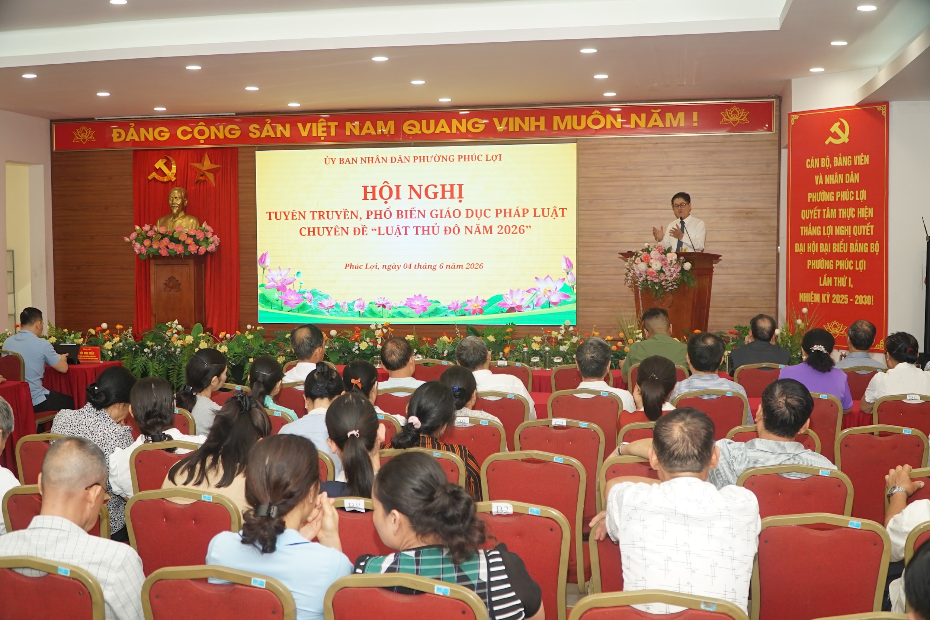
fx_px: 1007
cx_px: 465
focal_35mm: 39
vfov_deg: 34.2
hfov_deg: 49.6
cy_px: 310
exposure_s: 1/100
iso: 400
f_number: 4
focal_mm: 26
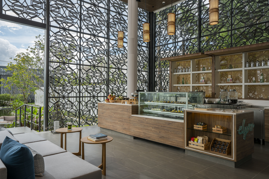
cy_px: 90
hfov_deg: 96.7
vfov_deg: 73.8
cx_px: 134
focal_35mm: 16
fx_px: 120
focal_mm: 16
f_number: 13
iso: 250
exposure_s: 1/80
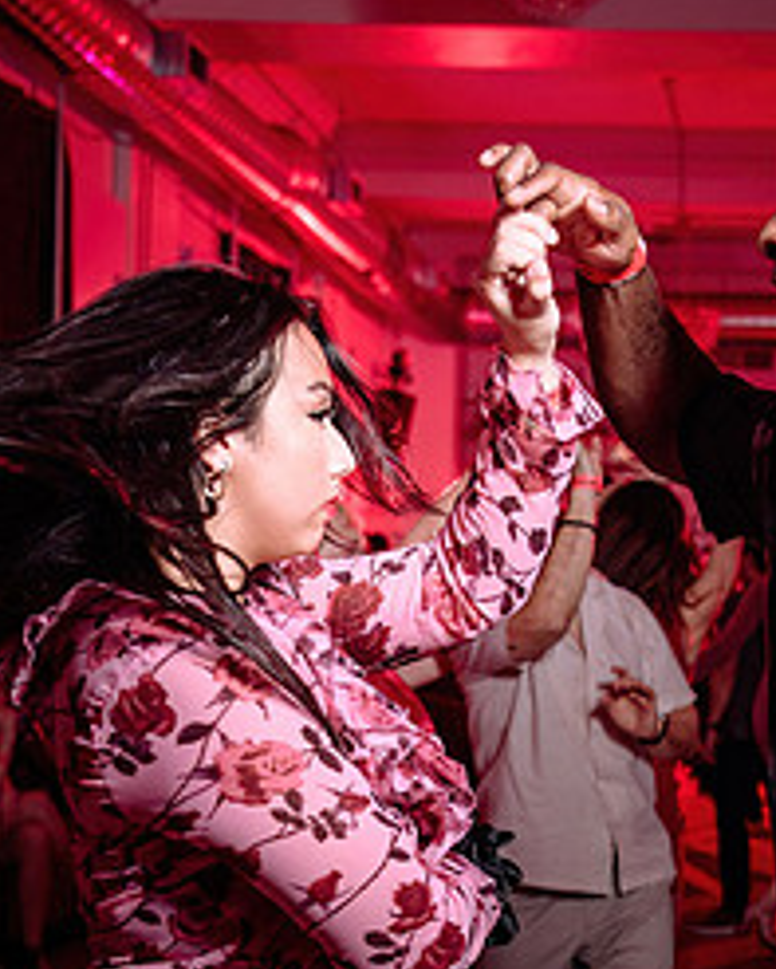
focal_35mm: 74
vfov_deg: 25.4
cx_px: 682
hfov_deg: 20.3
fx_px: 2123
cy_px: 716
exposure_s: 1/80
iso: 500
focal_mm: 32
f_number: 2.8
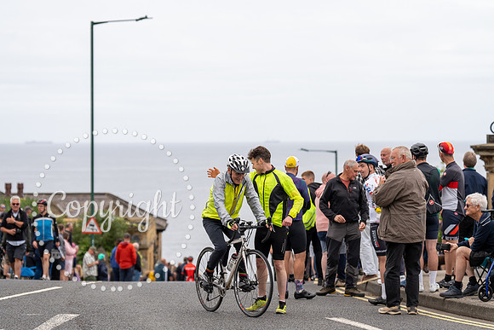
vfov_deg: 11.2
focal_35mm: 122
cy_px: 165
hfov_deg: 16.8
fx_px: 1674
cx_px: 247
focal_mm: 122
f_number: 3.5
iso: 320
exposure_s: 1/1000
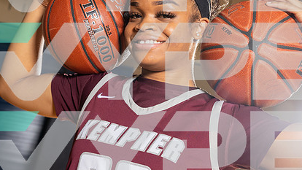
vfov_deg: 16.7
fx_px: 577
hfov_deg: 29.3
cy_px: 62
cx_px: 151
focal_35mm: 72
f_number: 5.6
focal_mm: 49
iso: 640
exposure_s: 1/250
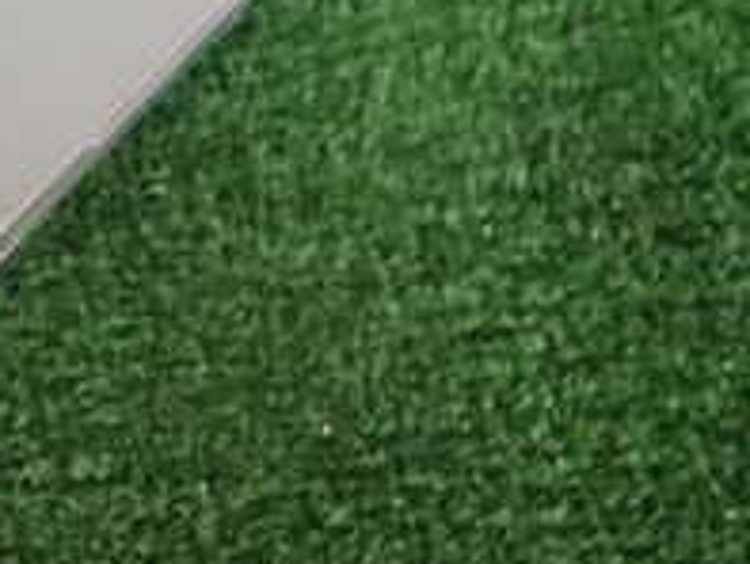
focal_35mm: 76
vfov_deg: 18.7
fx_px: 1648
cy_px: -46
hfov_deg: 21.6
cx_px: -362
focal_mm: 4.5
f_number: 2
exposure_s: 1/60
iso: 160
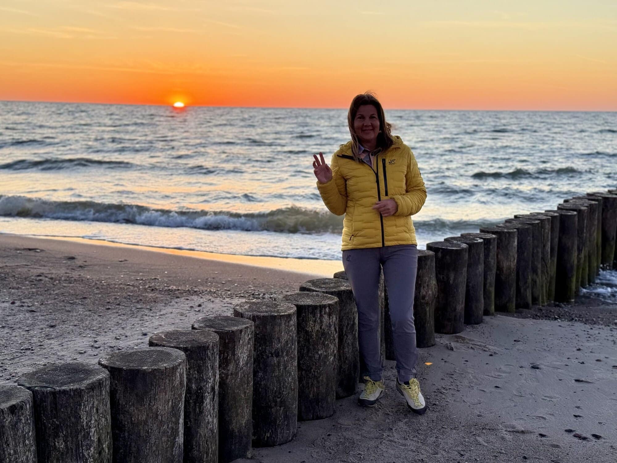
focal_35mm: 48
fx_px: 856
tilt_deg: -5.8
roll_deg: -1.7
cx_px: 308
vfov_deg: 30.3
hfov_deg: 39.7
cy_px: 232
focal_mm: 6.76
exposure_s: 1/394
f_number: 1.78
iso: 64
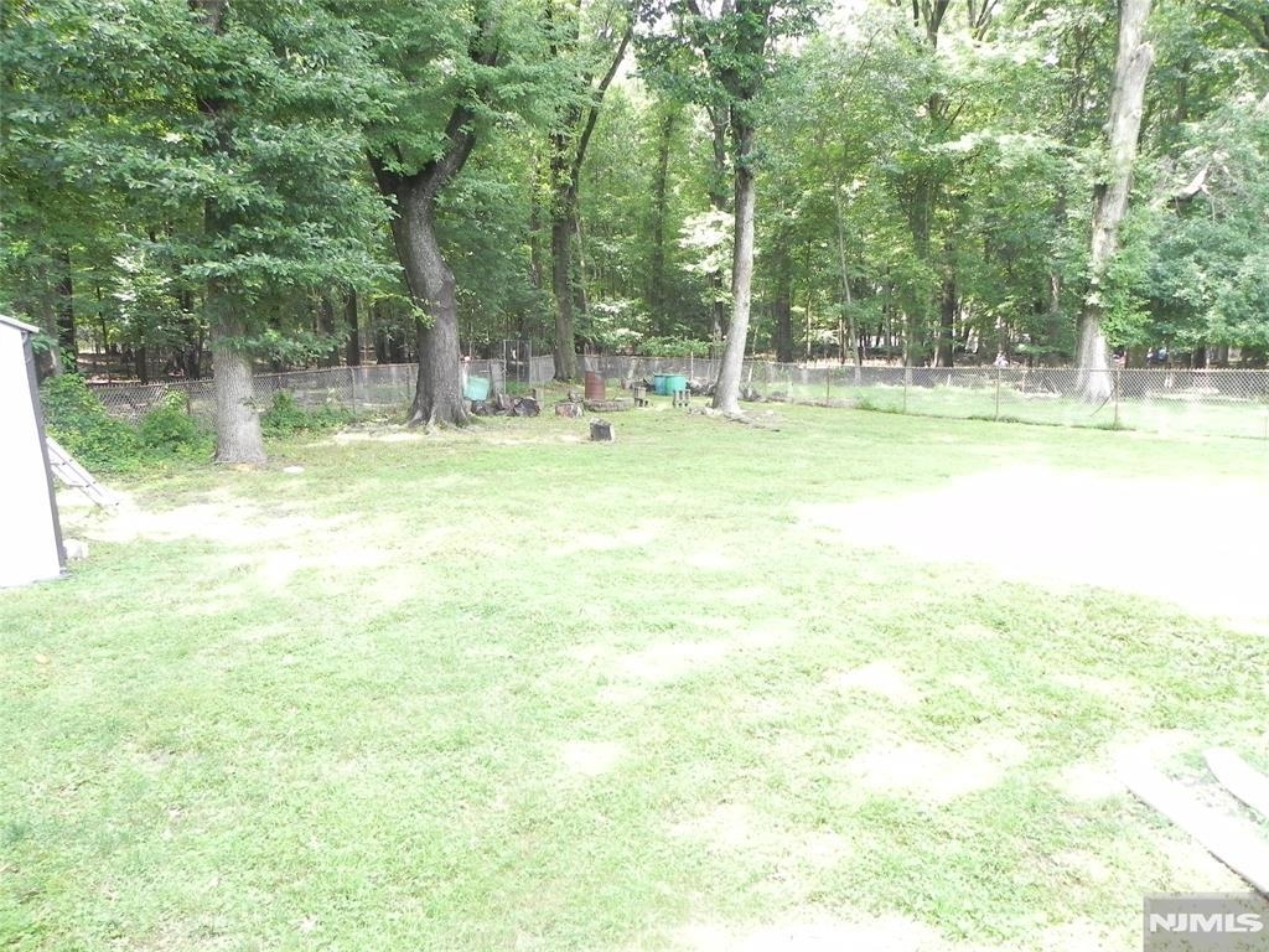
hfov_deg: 67.3
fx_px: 953
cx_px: 634
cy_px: 476
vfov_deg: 53.1
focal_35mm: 26
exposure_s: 1/71.5
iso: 160
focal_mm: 4.6
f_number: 3.5
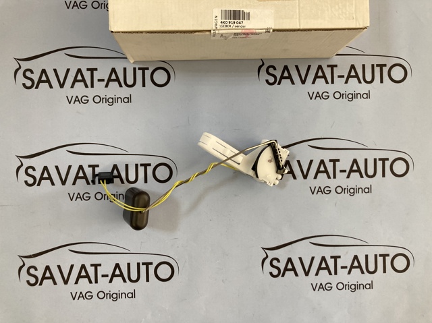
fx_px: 349
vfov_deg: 49.7
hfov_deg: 63.5
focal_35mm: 28
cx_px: 216
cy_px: 162
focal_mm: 3.99
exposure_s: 1/60
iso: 100
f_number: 1.8
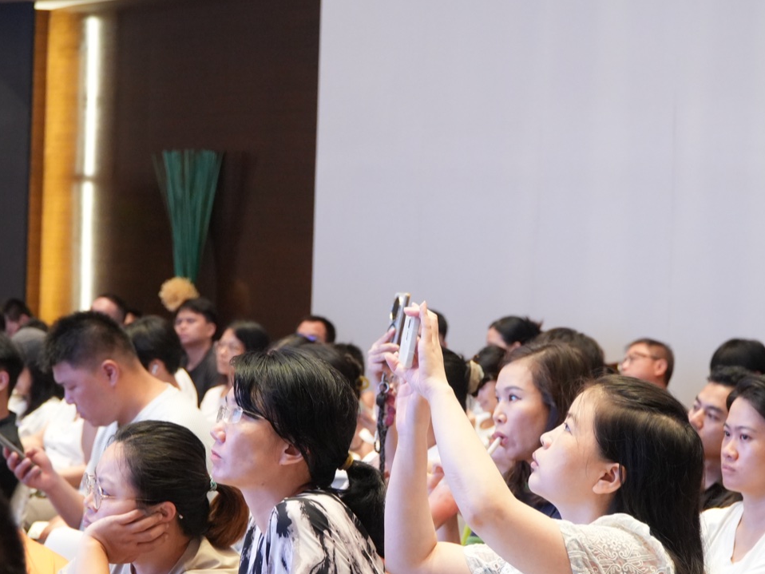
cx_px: 368
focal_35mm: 123
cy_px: 397
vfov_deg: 12.1
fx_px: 2715
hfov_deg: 16.0
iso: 2000
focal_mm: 51
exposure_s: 1/80
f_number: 4.5
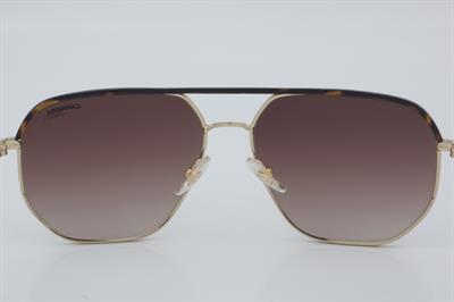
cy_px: 151
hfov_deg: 24.6
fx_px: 1040
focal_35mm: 82
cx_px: 227
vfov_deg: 16.5
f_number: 32
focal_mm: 55
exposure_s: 1/4
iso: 100
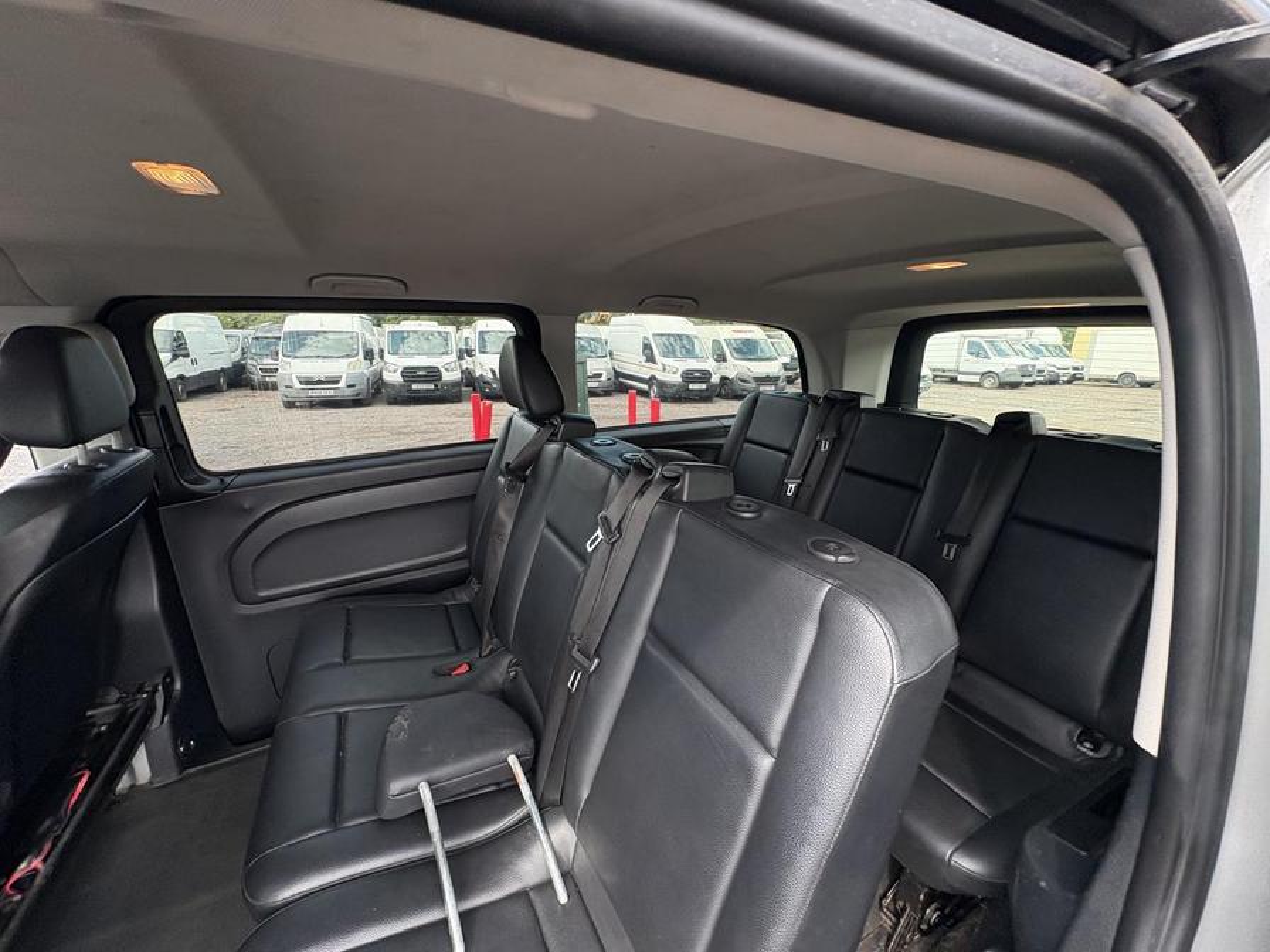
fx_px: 514
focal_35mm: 14
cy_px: 476
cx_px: 635
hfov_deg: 102.1
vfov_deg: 85.7
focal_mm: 2.22
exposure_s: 1/135
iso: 125
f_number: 2.2
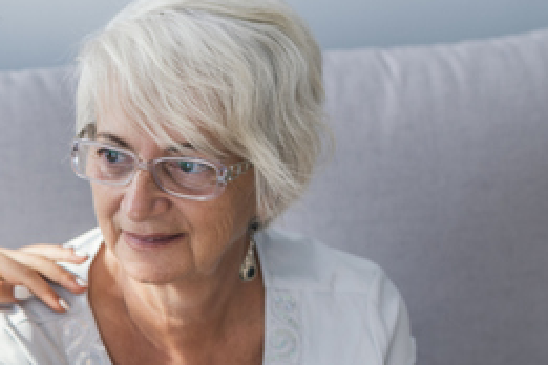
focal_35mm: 97
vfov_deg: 13.6
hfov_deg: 20.0
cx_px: -73
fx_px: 1476
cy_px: 467
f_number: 3.2
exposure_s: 1/160
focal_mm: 35
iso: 125
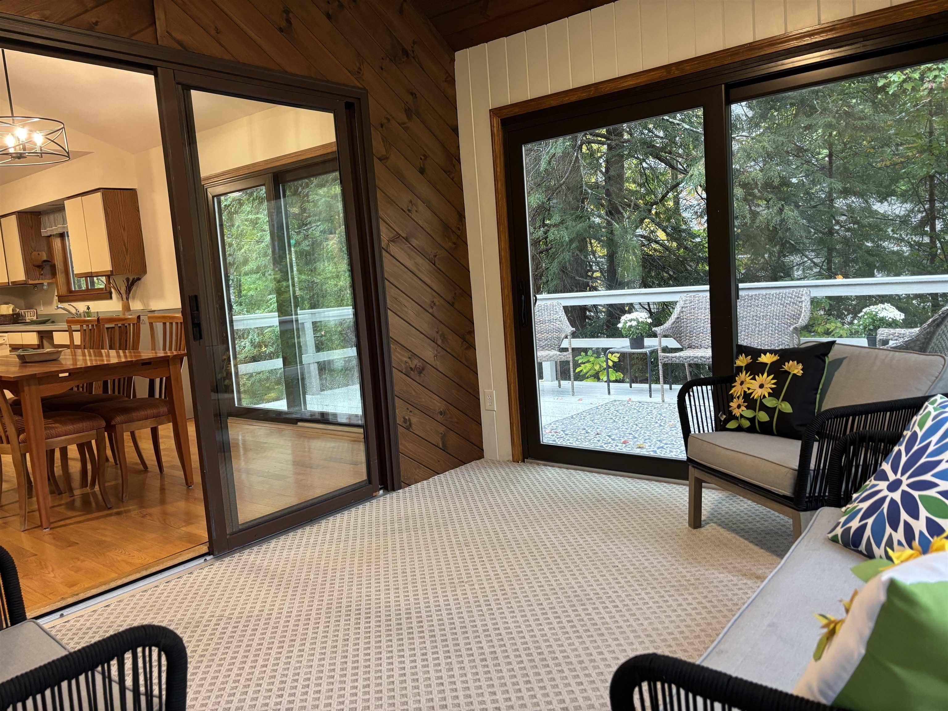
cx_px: 474
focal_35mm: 26
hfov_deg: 67.3
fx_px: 712
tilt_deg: -7.0
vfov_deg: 53.1
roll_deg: +4.3
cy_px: 356
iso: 200
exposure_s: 1/60
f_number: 1.6
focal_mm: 5.96
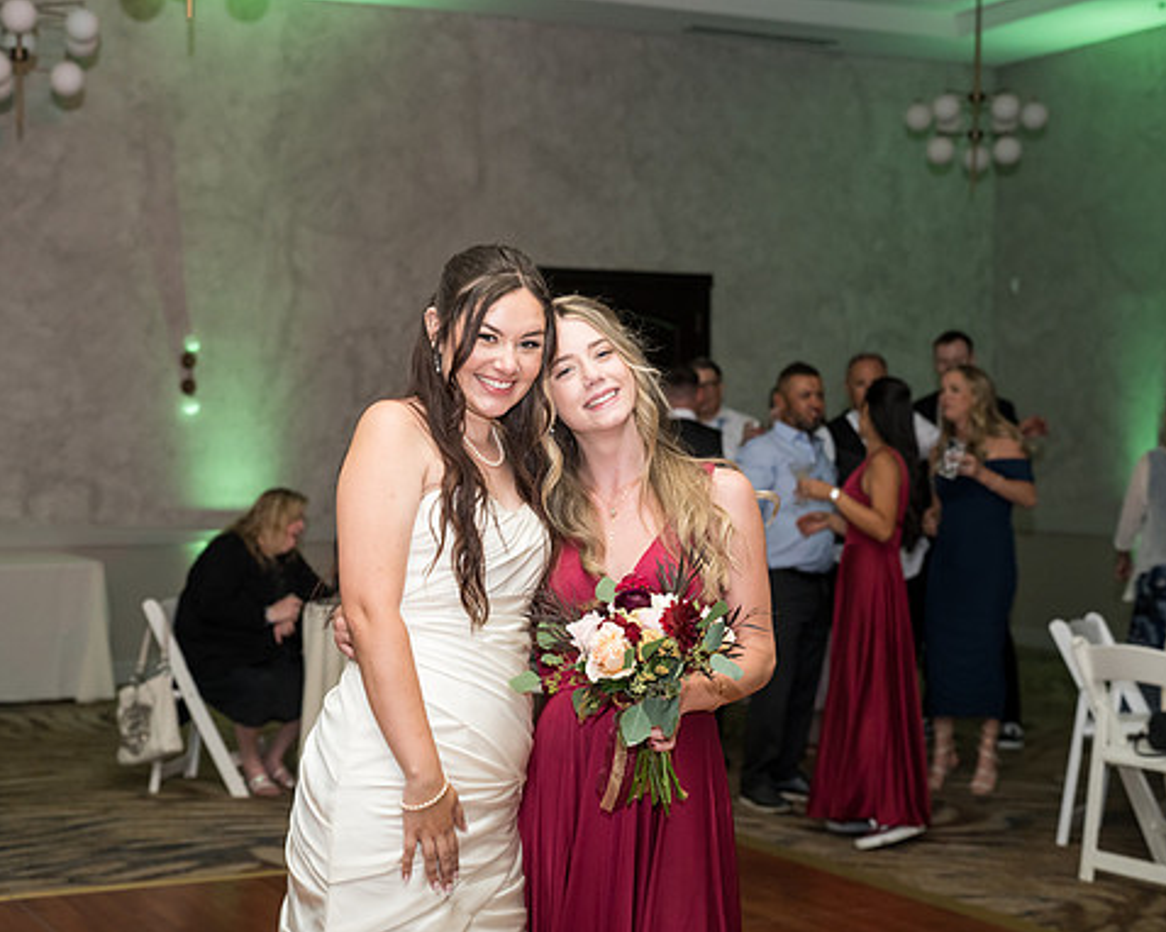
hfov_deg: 33.0
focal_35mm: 57
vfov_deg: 26.7
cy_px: 470
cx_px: 483
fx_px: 1966
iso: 1600
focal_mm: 50
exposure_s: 1/320
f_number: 4
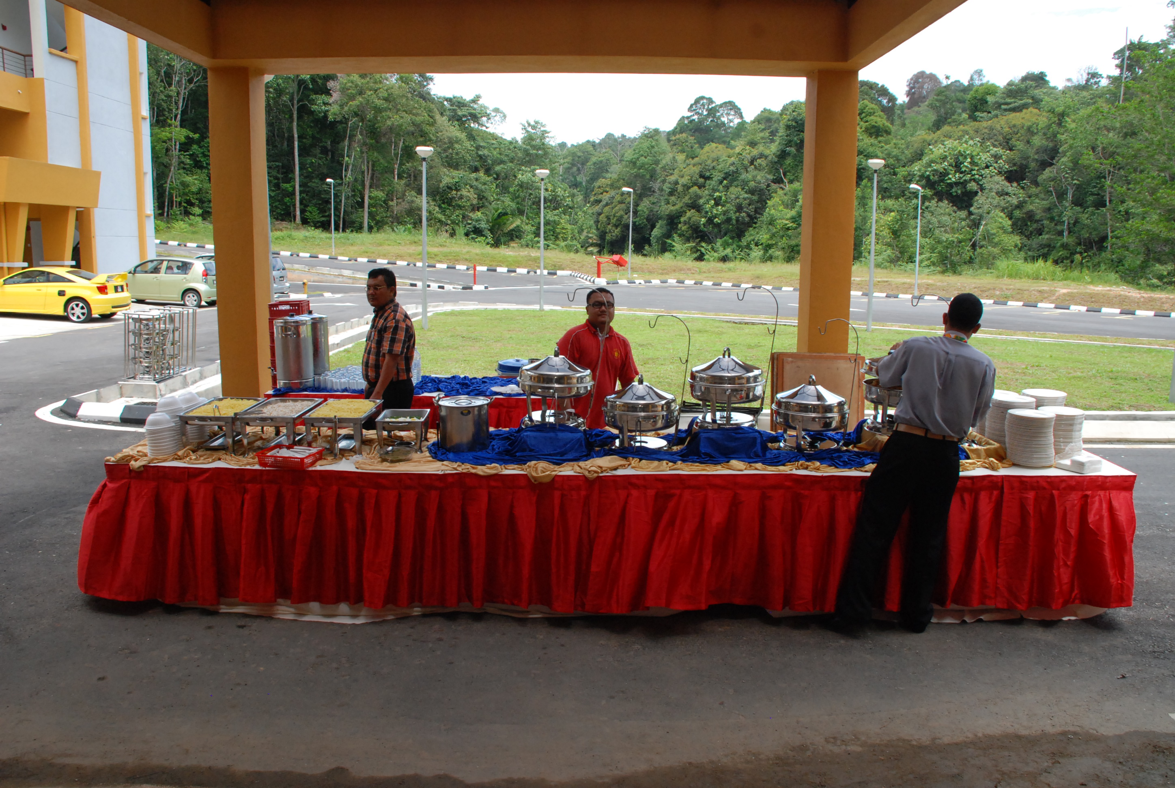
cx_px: 588
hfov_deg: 67.3
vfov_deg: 48.1
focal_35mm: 27
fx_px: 883
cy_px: 394
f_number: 8
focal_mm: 18
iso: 800
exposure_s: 1/500
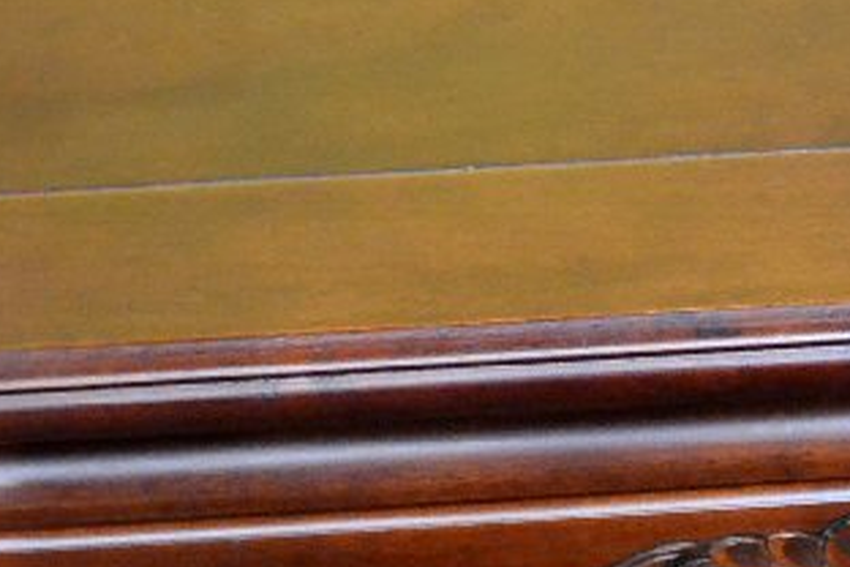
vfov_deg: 10.5
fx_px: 3069
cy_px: 213
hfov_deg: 15.2
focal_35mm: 130
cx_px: 1041
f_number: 3.5
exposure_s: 1/50
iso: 3200
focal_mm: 18
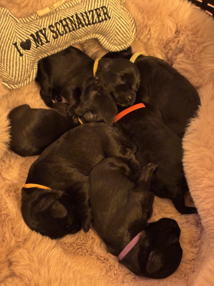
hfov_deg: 28.0
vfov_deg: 36.8
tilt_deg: -55.9
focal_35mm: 52
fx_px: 429
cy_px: 143
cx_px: 107
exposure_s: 1/20
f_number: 1.6
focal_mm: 5.96
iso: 500
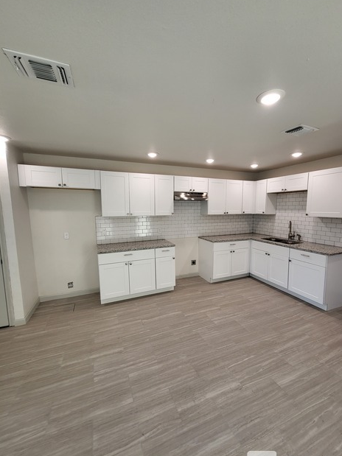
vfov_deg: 102.0
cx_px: 182
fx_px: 184
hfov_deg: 85.5
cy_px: 235
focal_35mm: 14
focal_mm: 1.74
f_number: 2.2
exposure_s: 1/59
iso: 64
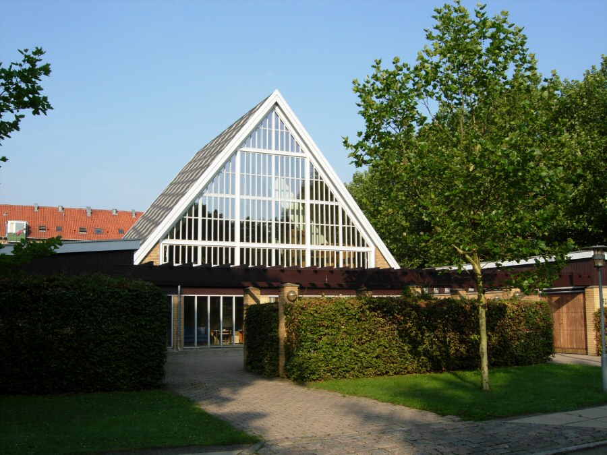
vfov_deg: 39.7
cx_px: 304
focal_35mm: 36
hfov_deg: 51.4
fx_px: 631
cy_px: 228
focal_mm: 7.5
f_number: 5.4
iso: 50
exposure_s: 1/256
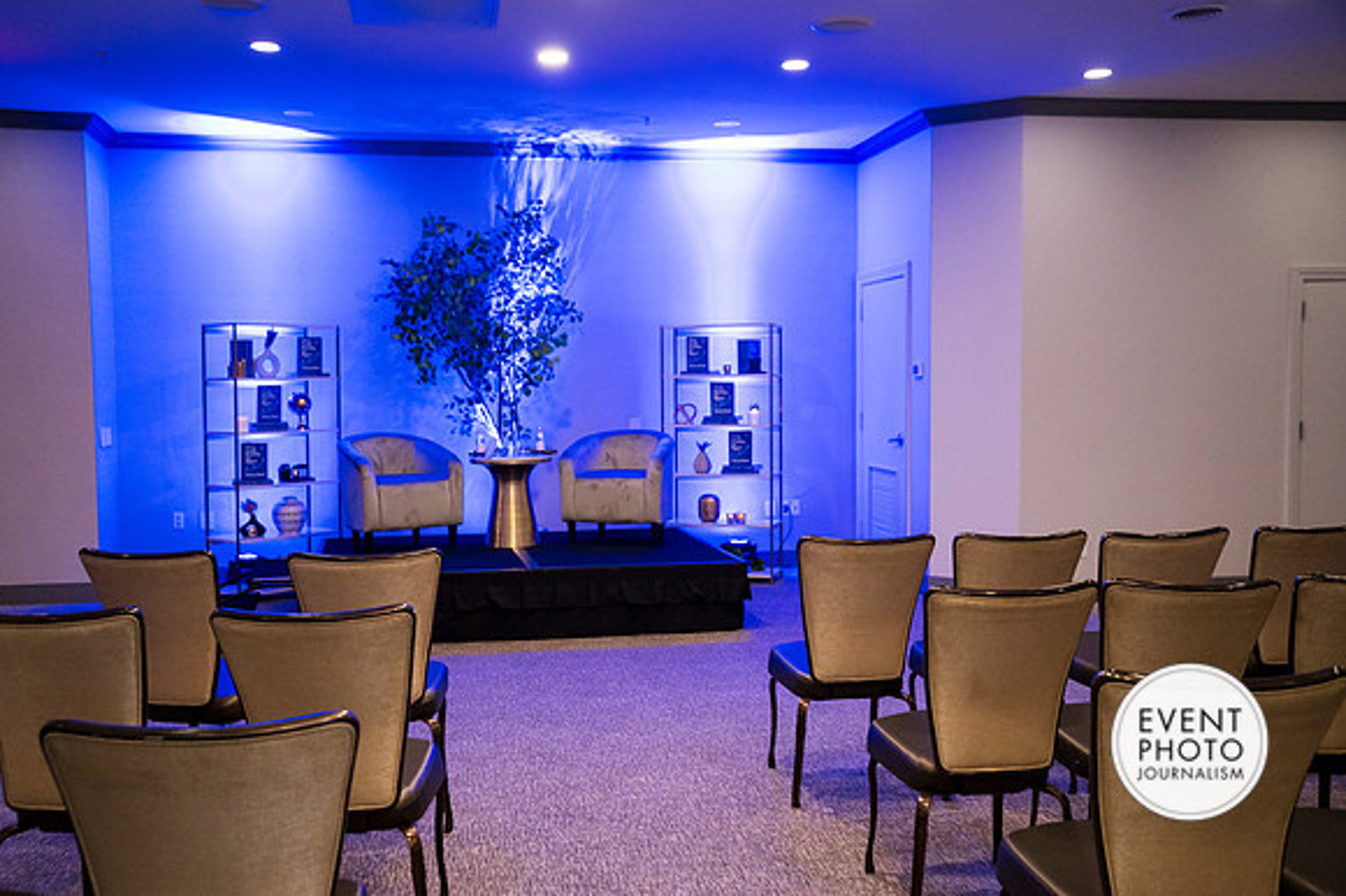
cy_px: 448
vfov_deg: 37.8
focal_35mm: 35
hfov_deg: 54.5
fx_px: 1308
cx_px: 673
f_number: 4
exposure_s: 1/200
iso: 4000
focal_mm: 35
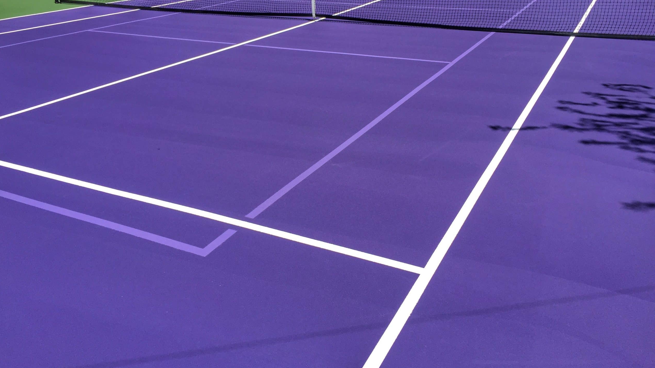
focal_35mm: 32
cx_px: 326
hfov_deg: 61.0
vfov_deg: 36.4
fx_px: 556
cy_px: 133
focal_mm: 4.15
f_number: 2.2
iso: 32
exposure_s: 1/1647
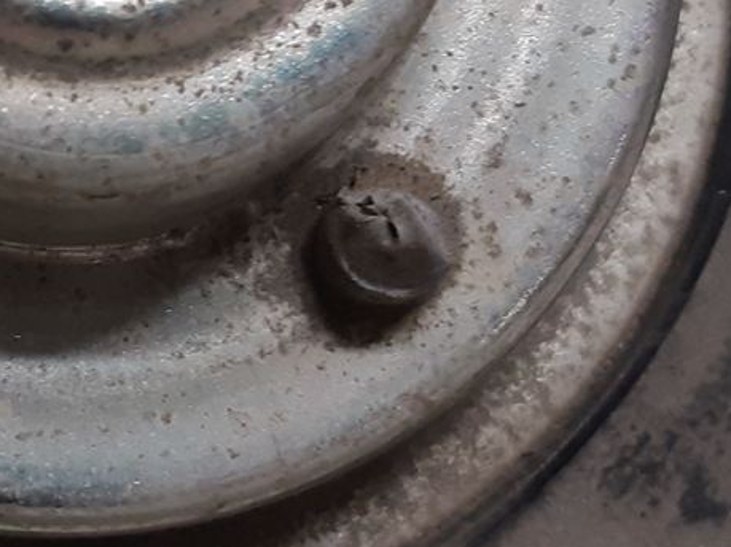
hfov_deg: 16.4
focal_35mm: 116
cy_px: 100
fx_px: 2449
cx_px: -81
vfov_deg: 12.7
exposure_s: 1/50
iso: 100
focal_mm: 3.93
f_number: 1.7
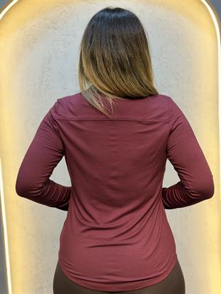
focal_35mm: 48
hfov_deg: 30.3
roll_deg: +3.0
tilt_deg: -8.3
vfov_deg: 39.6
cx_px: 110
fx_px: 408
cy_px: 147
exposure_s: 1/100
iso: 80
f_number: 1.78
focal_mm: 6.76
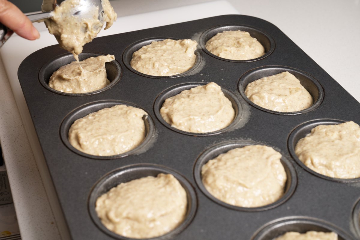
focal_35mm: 55
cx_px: 180
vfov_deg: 24.6
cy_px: 120
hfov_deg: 36.3
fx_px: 550
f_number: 8
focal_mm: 55
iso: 1000
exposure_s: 1/800
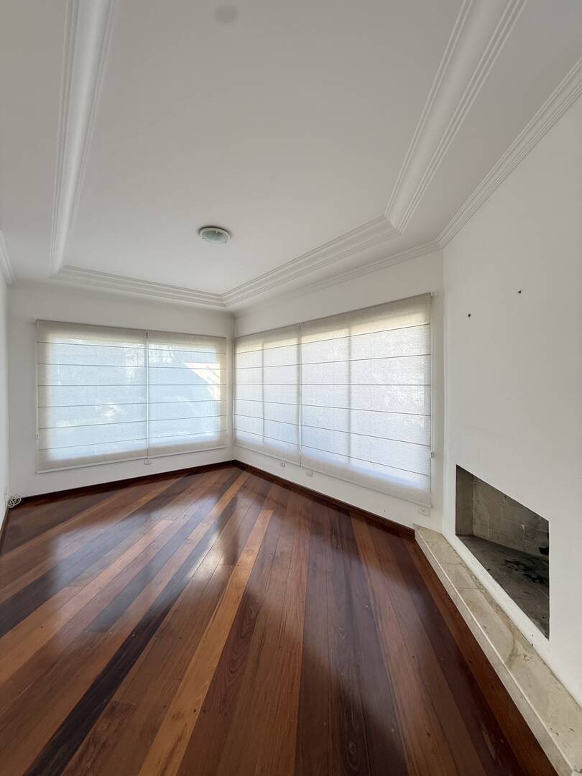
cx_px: 291
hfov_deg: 85.7
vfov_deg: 102.1
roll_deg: -0.8
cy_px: 388
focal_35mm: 14
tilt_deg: -0.8
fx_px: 314
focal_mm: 2.22
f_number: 2.2
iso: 160
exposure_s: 1/99
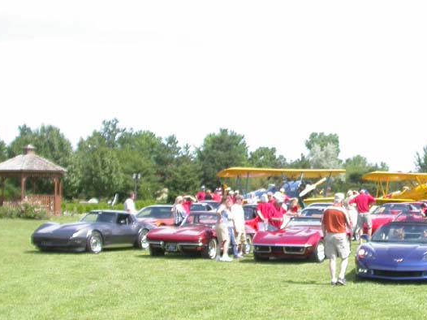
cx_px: 320
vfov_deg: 19.8
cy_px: 203
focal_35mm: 74
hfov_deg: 26.0
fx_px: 912
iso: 100
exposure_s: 1/1000
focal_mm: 7.85
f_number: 2.6
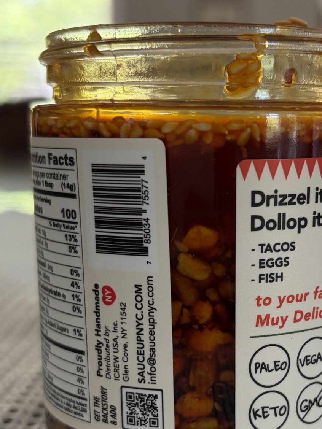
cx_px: 240
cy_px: 298
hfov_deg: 24.6
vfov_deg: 32.3
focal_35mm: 59
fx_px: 732
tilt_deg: -12.2
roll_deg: -1.2
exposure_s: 1/67
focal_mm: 5.96
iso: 125
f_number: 1.6
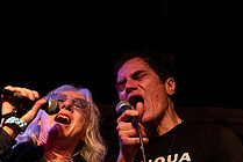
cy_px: 129
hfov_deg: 24.2
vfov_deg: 16.2
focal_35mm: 84
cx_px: 120
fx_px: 568
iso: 2000
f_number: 3.2
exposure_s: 1/200
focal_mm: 28
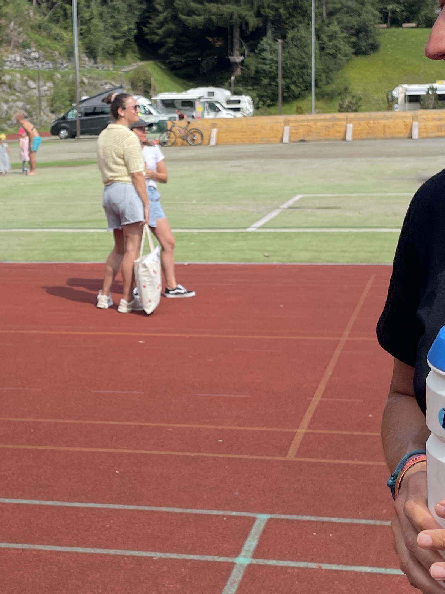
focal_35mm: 67
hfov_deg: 21.8
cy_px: 258
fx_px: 1149
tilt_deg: -7.8
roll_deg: +1.7
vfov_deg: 28.9
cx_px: 153
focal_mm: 4.2
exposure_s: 1/1208
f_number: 1.6
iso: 32
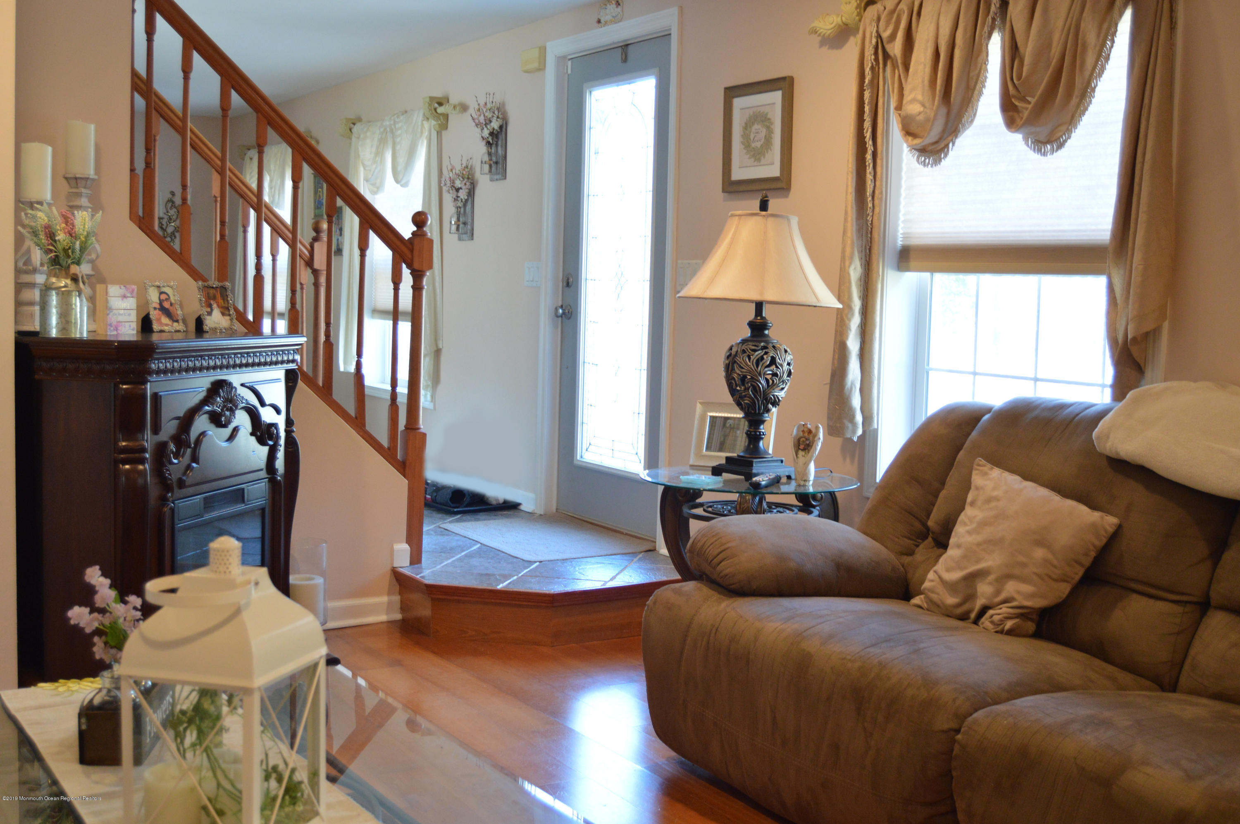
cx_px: 620
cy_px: 412
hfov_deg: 49.6
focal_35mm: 39
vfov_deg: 34.1
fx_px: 1342
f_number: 4
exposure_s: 1/40
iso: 800
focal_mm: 26
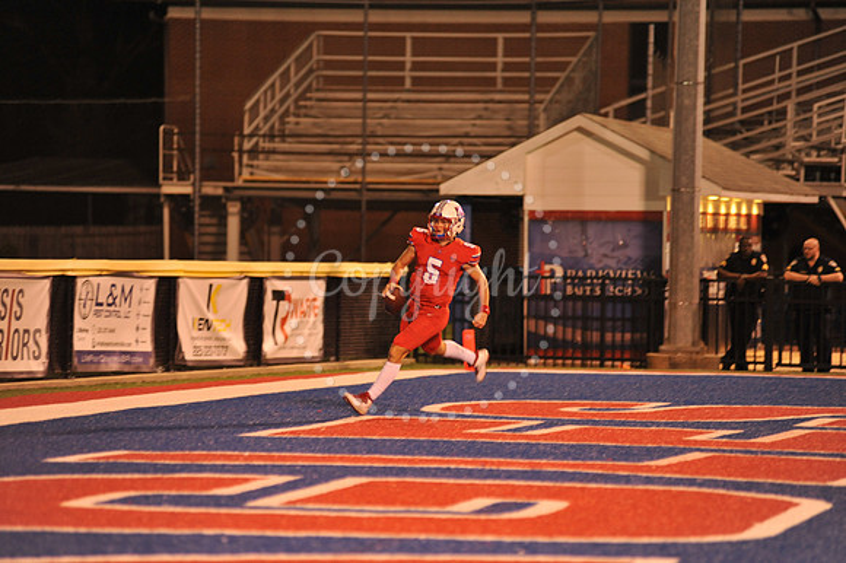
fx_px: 4697
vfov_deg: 6.9
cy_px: 282
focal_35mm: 200
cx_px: 423
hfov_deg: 10.3
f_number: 2.8
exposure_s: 1/200
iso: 2000
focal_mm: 200
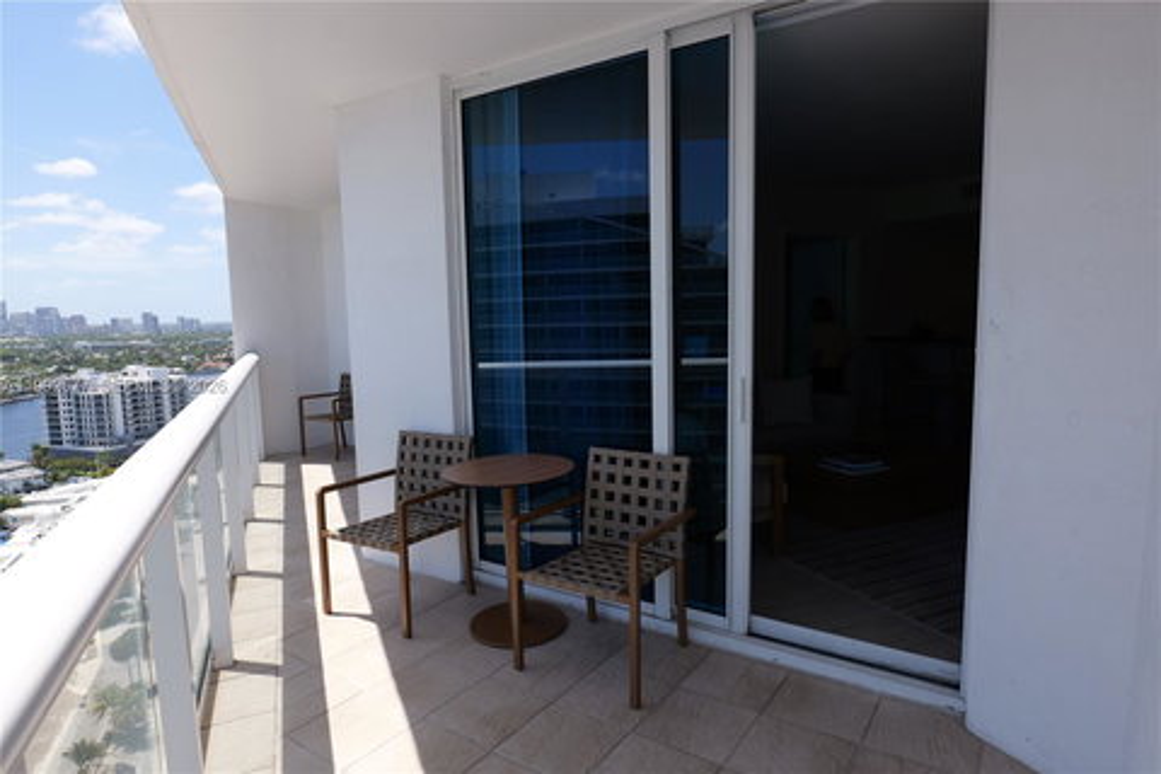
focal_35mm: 20
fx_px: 645
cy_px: 387
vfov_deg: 61.9
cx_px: 580
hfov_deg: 84.0
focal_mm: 20
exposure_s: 1/160
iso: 100
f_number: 8
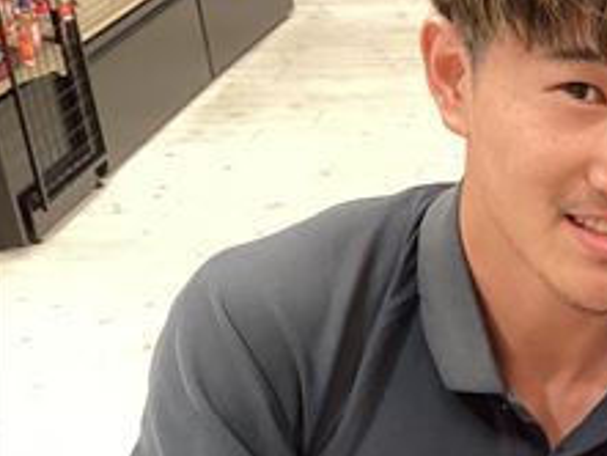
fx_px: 1474
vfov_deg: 17.2
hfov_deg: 20.9
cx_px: 813
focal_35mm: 84
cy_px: 461
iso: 200
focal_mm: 3.3
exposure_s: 1/50
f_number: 2.4
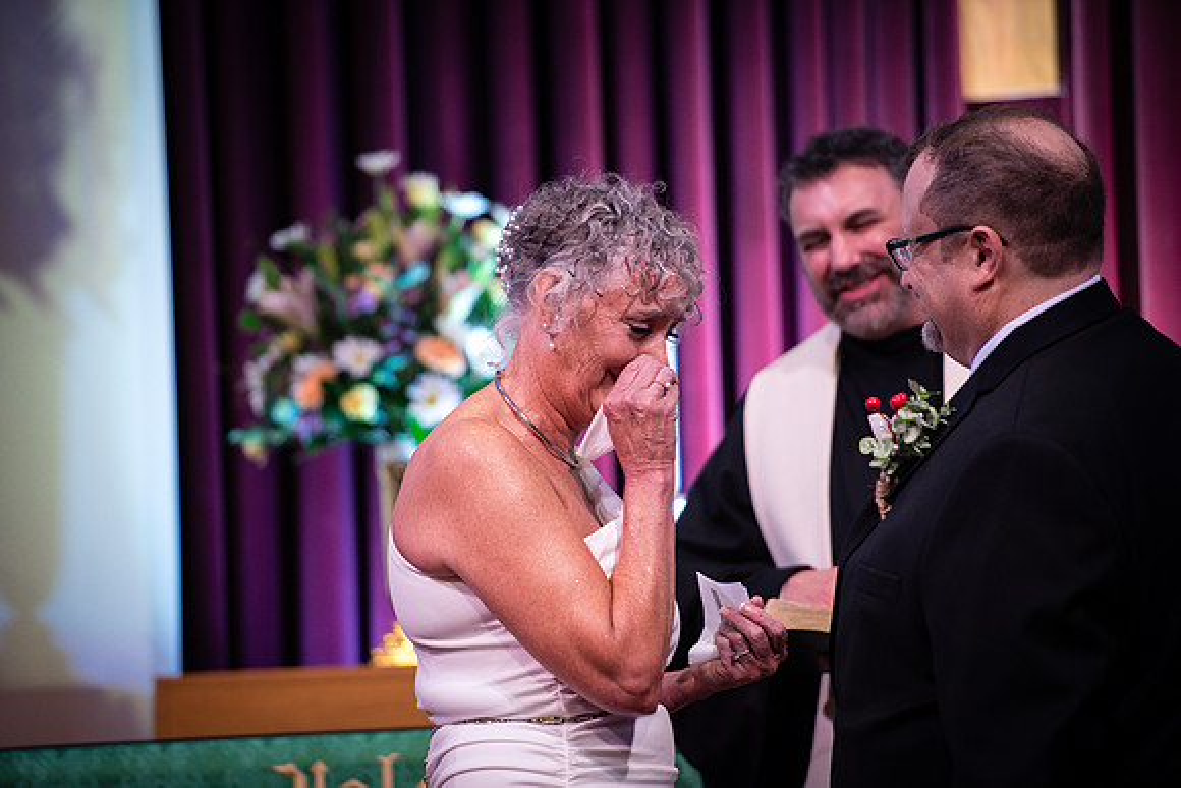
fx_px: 6562
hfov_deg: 10.3
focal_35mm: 200
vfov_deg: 6.9
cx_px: 590
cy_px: 394
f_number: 2.8
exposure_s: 1/200
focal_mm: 200
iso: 800
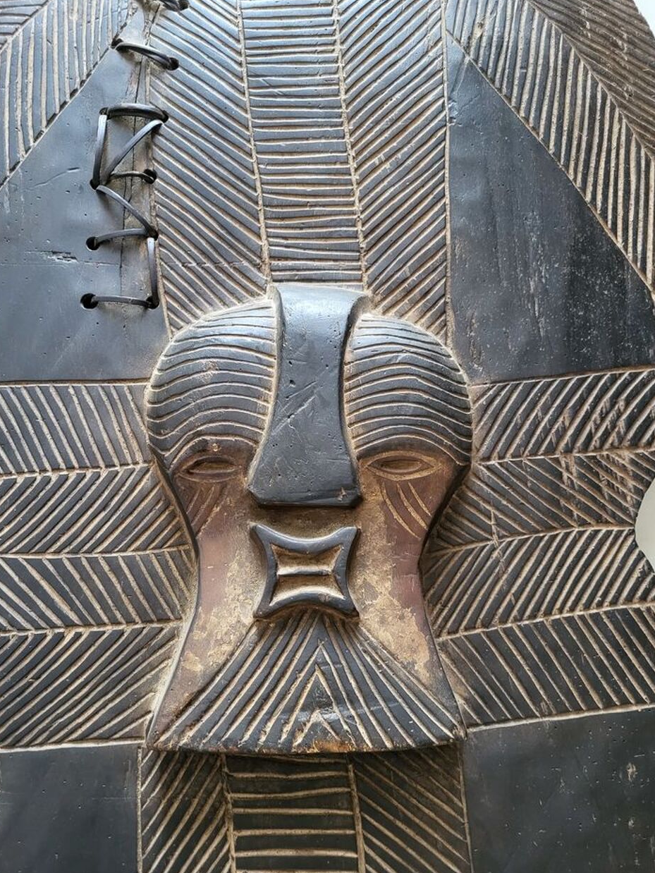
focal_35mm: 28
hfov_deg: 49.8
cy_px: 461
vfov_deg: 63.4
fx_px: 706
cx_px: 332
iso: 800
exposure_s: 1/50
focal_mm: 5.4
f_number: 1.8
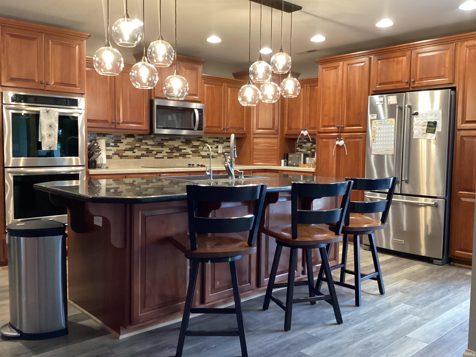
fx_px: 426
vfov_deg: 45.4
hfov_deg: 58.4
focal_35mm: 31
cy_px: 178
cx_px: 238
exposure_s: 1/40
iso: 320
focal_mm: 3.3
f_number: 2.4
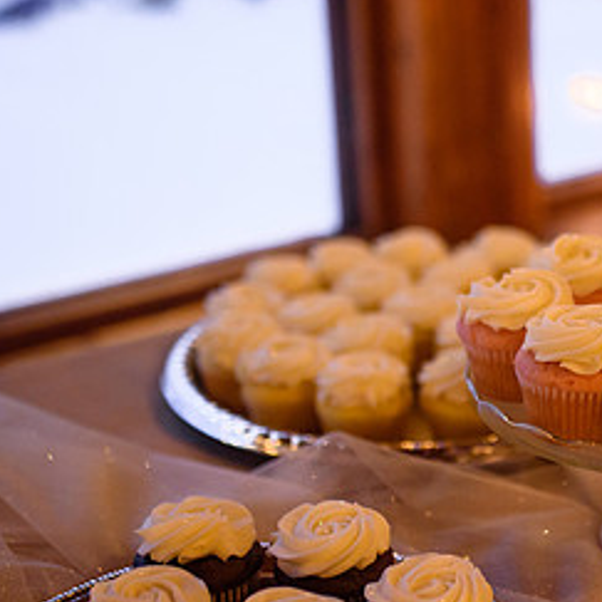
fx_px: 1397
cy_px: 370
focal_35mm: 71
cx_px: 580
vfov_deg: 24.3
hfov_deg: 23.5
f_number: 1.8
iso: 2000
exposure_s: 1/250
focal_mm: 35
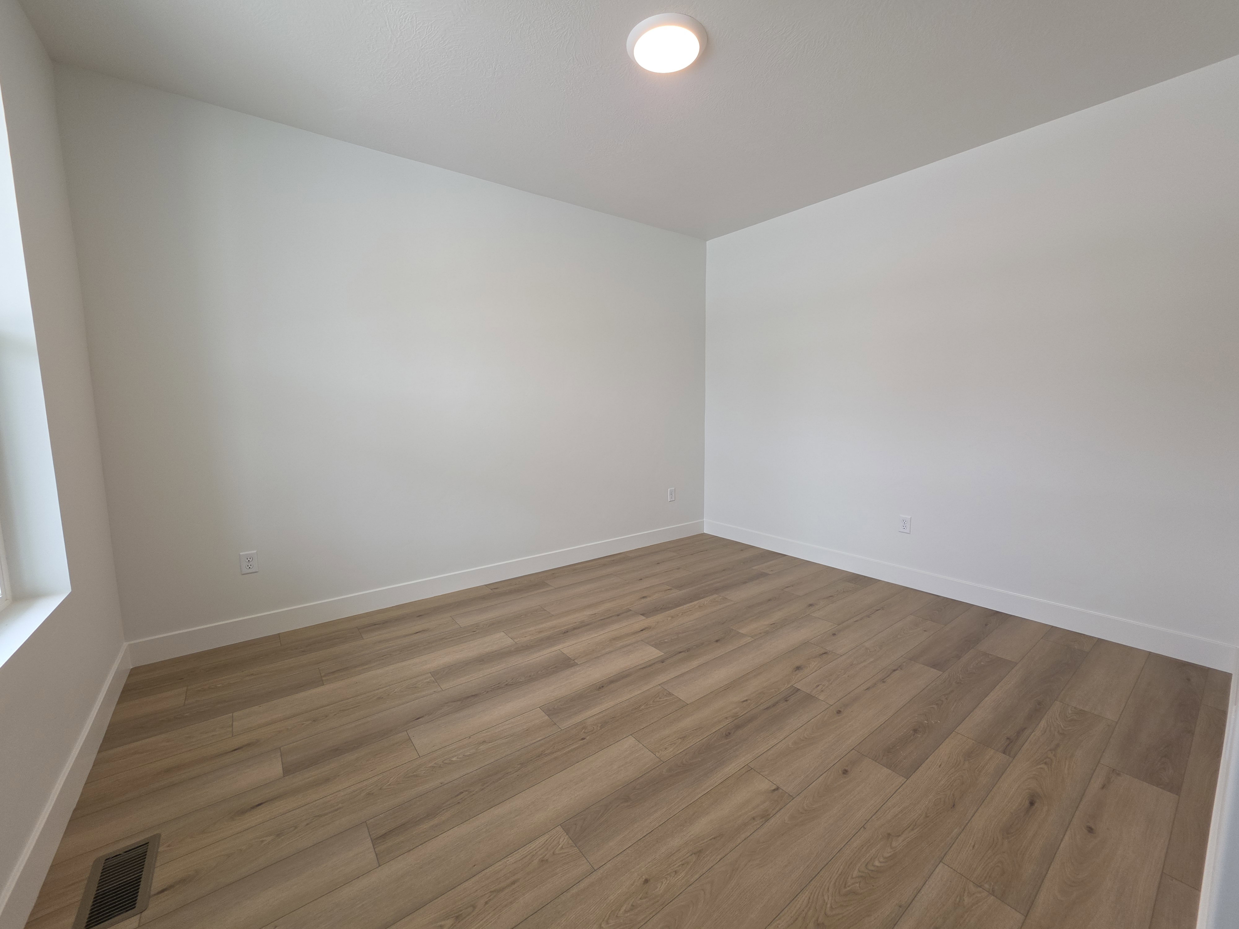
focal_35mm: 13
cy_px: 464
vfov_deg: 89.9
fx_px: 465
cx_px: 620
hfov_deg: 106.2
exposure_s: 1/120
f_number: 1.9
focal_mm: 2.2
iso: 50
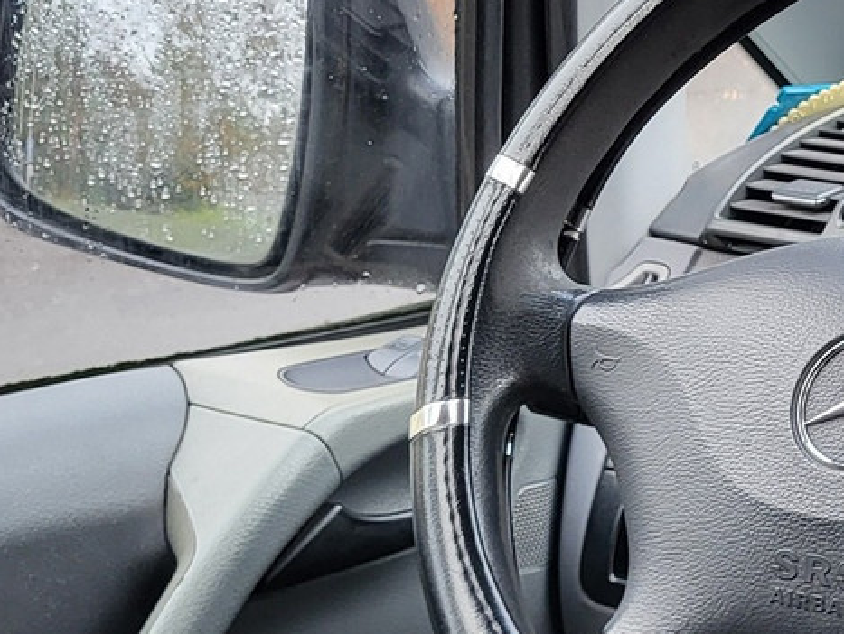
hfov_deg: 20.2
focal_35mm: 89
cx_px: 1083
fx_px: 2172
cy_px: 444
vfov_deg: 16.6
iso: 160
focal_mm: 5.4
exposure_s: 1/100
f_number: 1.8
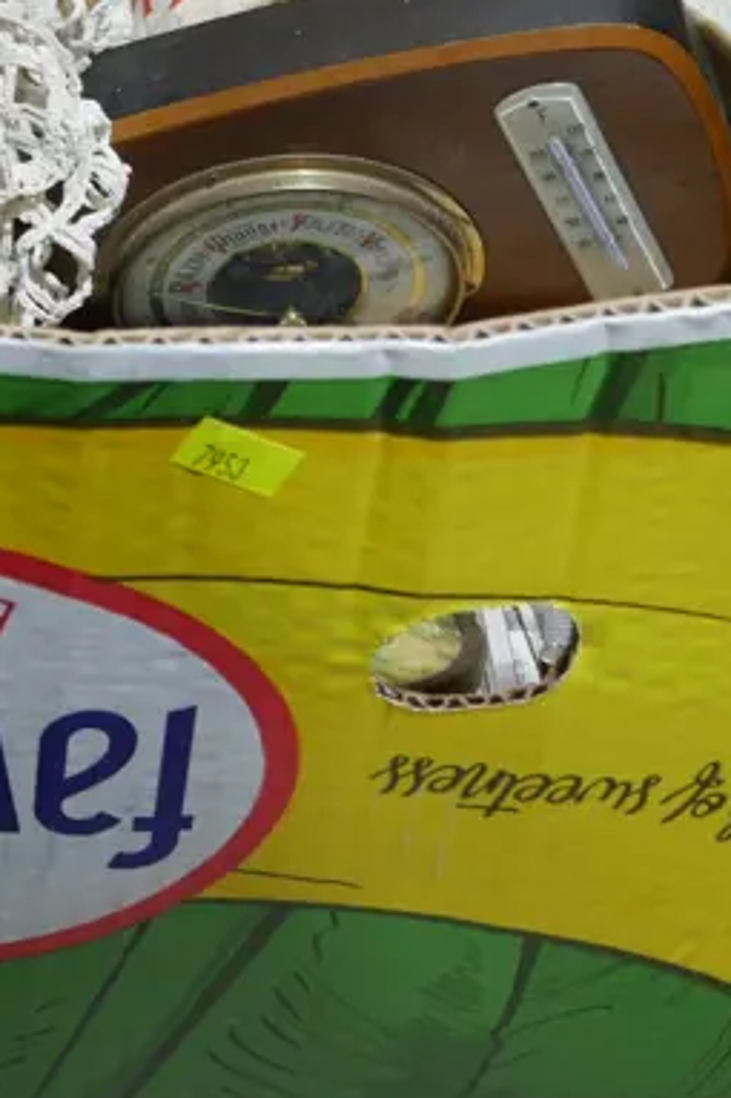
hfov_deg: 14.9
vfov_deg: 22.5
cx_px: -118
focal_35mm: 89
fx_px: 2713
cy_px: 179
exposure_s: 1/80
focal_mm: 16
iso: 200
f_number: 3.6
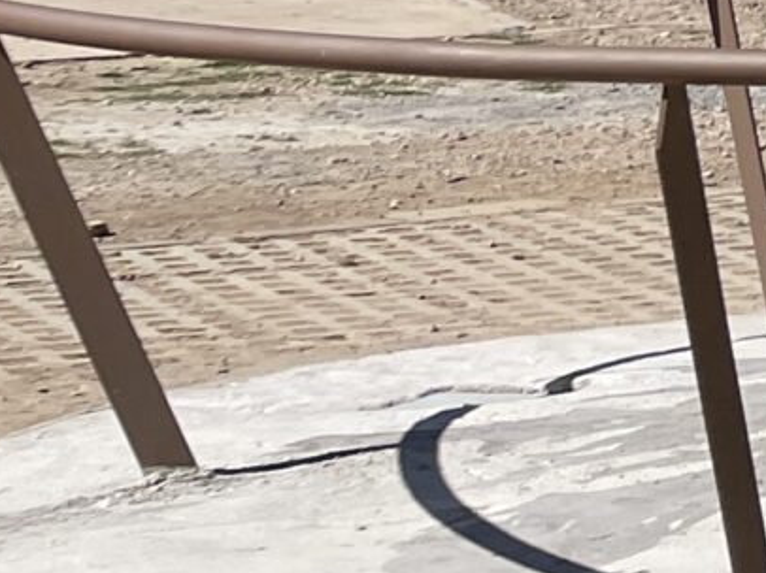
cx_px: 2362
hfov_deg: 9.3
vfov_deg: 8.1
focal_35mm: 164
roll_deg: -0.6
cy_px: -961
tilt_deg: +11.5
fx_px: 3627
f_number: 1.6
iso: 32
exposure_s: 1/3731
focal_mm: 4.2
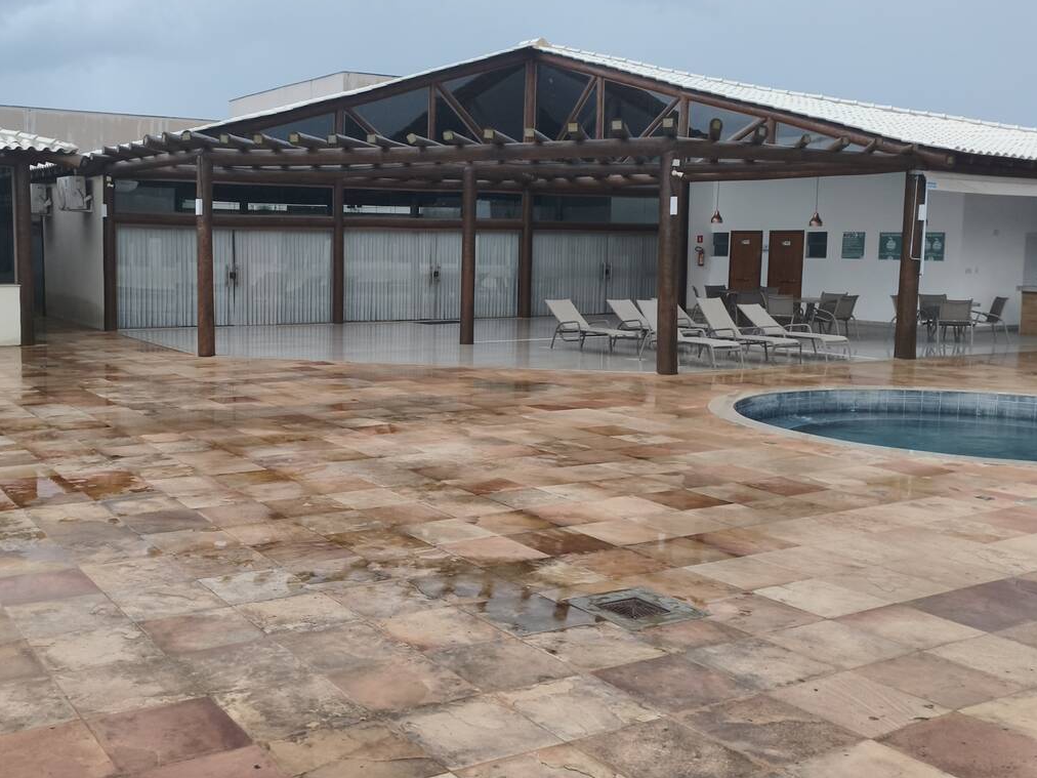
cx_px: 359
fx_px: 1108
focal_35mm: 37
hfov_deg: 49.4
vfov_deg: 38.7
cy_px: 365
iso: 320
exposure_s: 1/1164
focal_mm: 4.94
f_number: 1.5
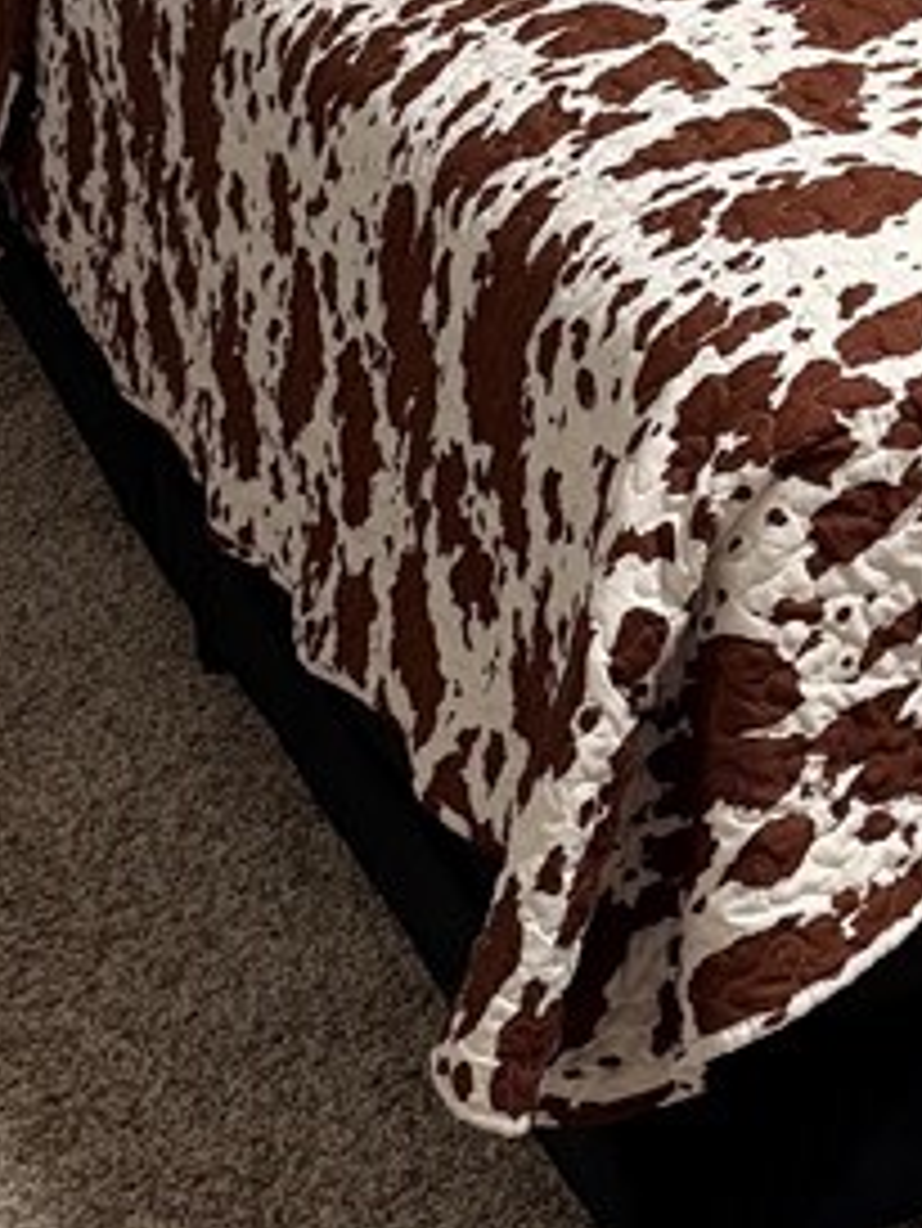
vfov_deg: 21.1
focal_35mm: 90
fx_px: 3194
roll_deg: -0.6
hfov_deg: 15.3
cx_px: 1340
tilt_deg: -20.0
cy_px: 45
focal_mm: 6.76
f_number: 1.78
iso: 250
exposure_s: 1/60
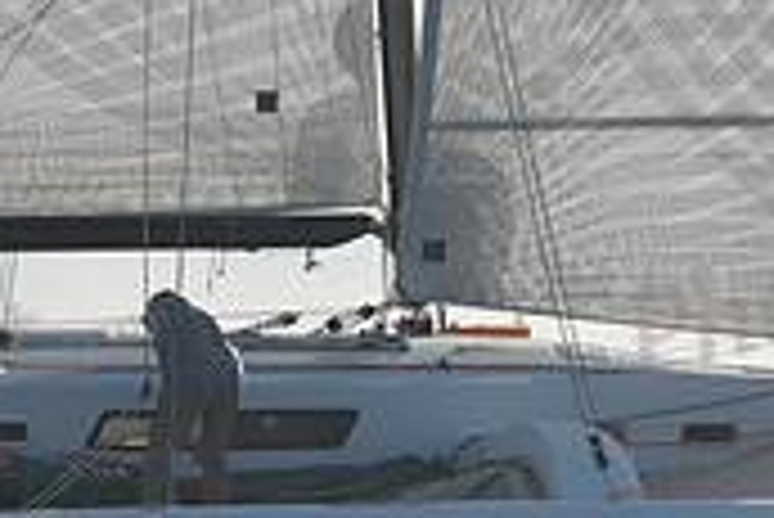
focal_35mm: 236
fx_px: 5078
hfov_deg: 8.7
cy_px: 92
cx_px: 396
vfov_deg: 5.8
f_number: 6.3
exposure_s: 1/1000
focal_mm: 70
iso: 250
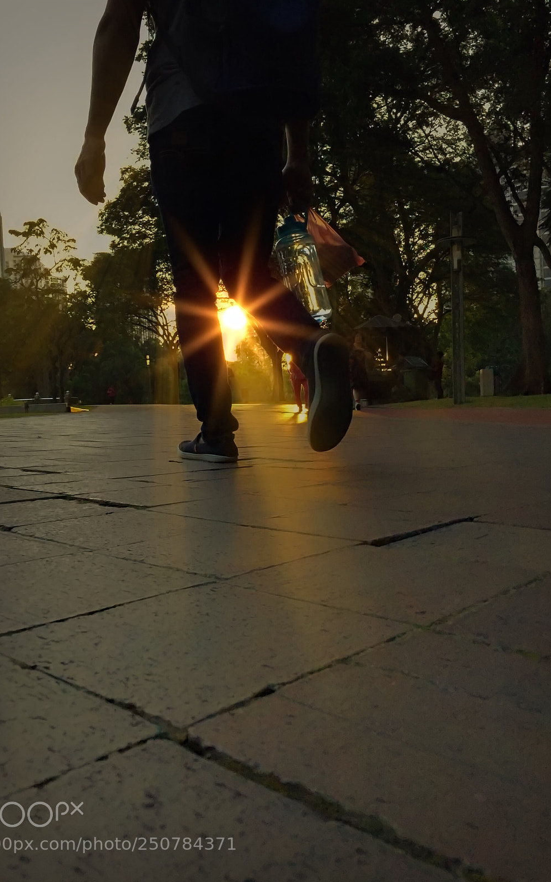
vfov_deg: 61.2
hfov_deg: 40.6
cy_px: 443
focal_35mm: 31
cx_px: 279
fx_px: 745
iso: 640
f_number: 2.2
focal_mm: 4.15
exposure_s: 1/1250
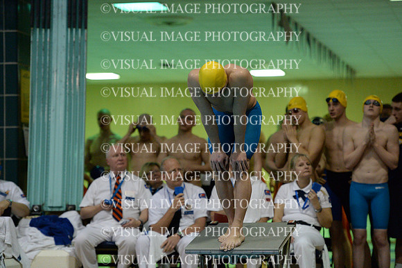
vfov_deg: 10.5
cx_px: 201
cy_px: 134
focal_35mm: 130
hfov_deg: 15.8
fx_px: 1451
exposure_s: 1/640
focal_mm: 130
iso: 8000
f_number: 2.8
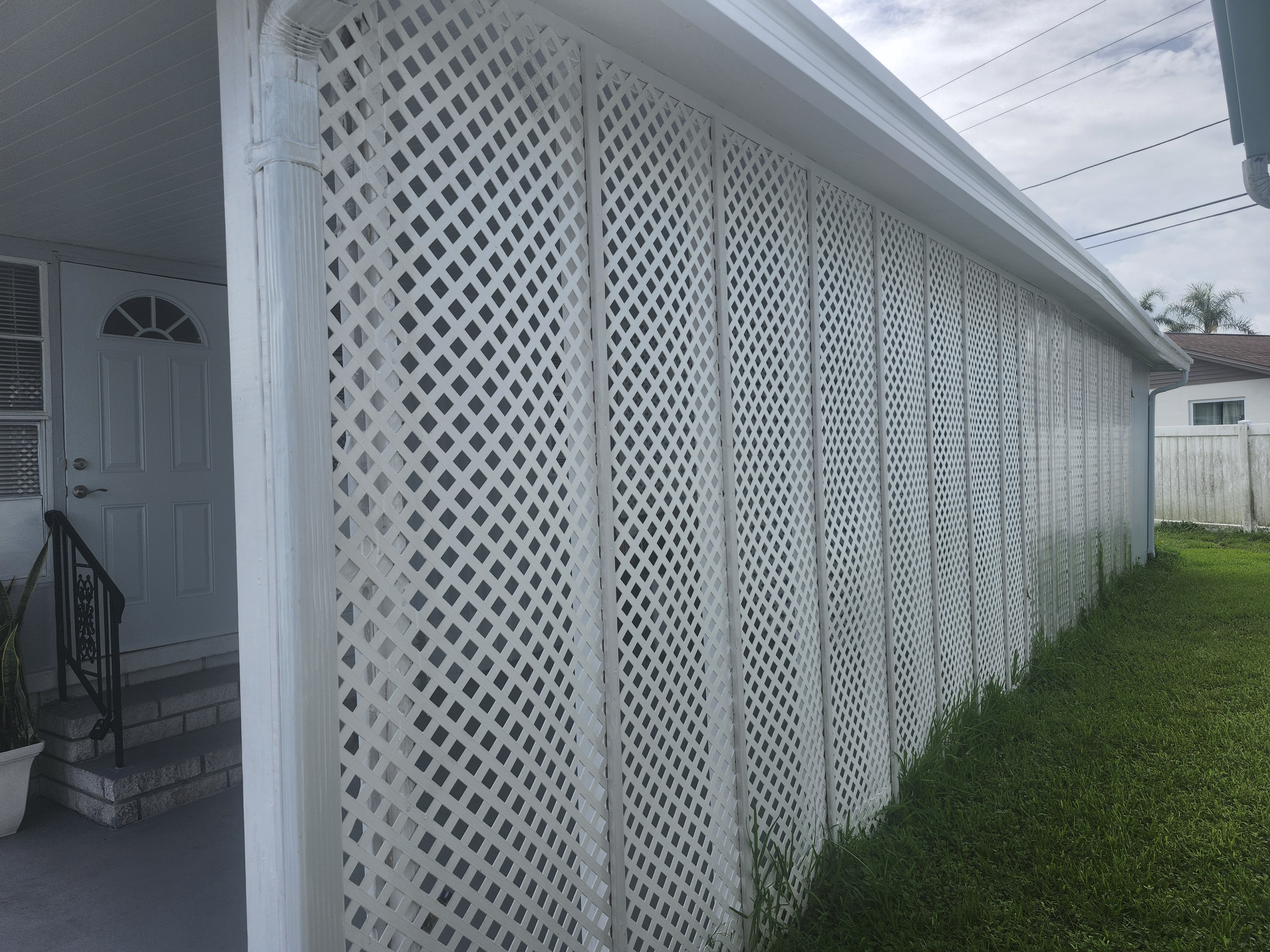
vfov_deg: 58.9
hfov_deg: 73.9
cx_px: 635
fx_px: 844
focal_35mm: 23
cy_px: 476
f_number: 1.8
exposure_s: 1/1468
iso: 25
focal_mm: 5.54
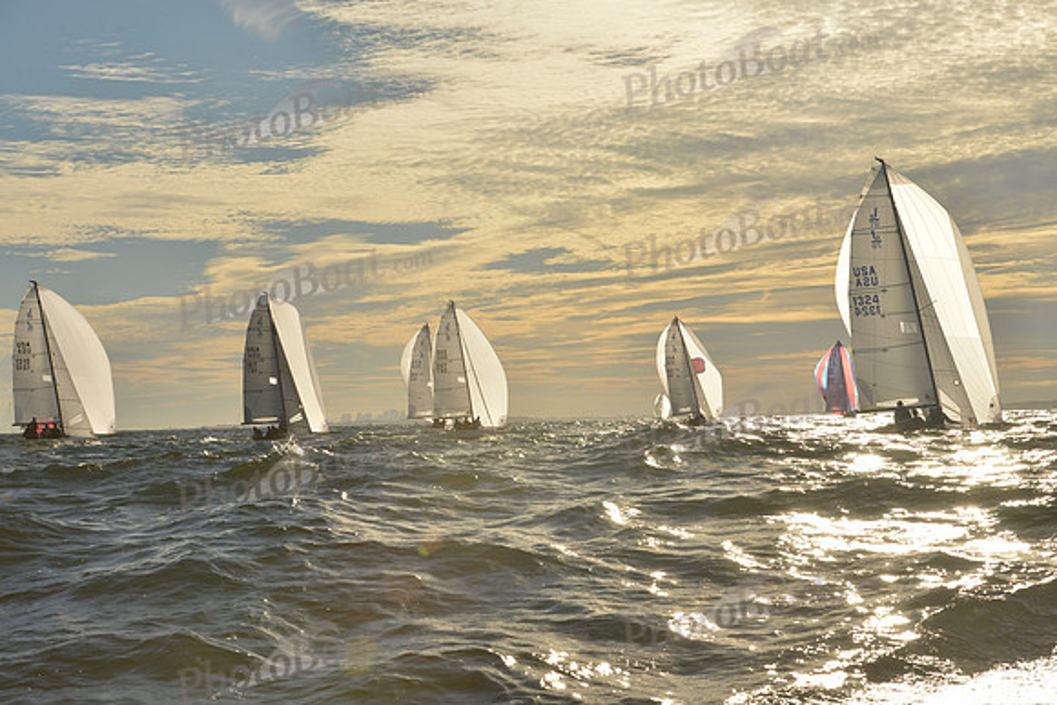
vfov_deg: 19.5
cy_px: 352
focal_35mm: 70
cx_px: 528
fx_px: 2056
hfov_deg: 28.8
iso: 200
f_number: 11
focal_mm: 70
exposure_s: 1/1250
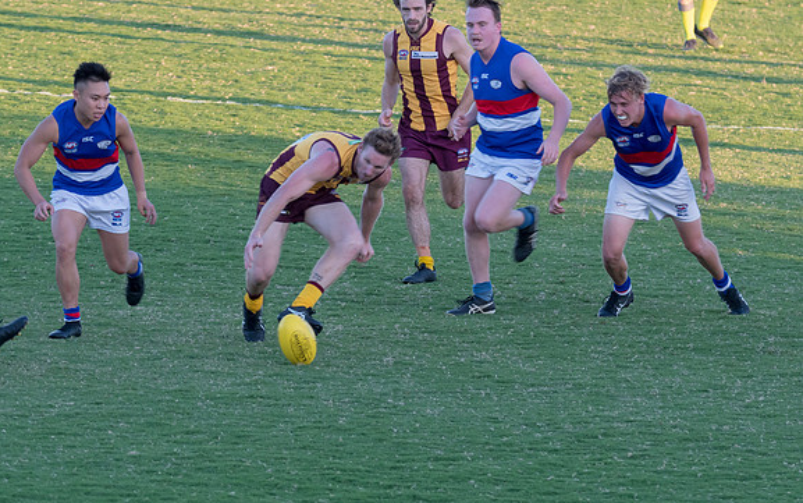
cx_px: 520
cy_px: 159
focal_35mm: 478
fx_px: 10464
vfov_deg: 2.8
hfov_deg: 4.4
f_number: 7.1
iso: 800
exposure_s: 1/250
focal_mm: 240
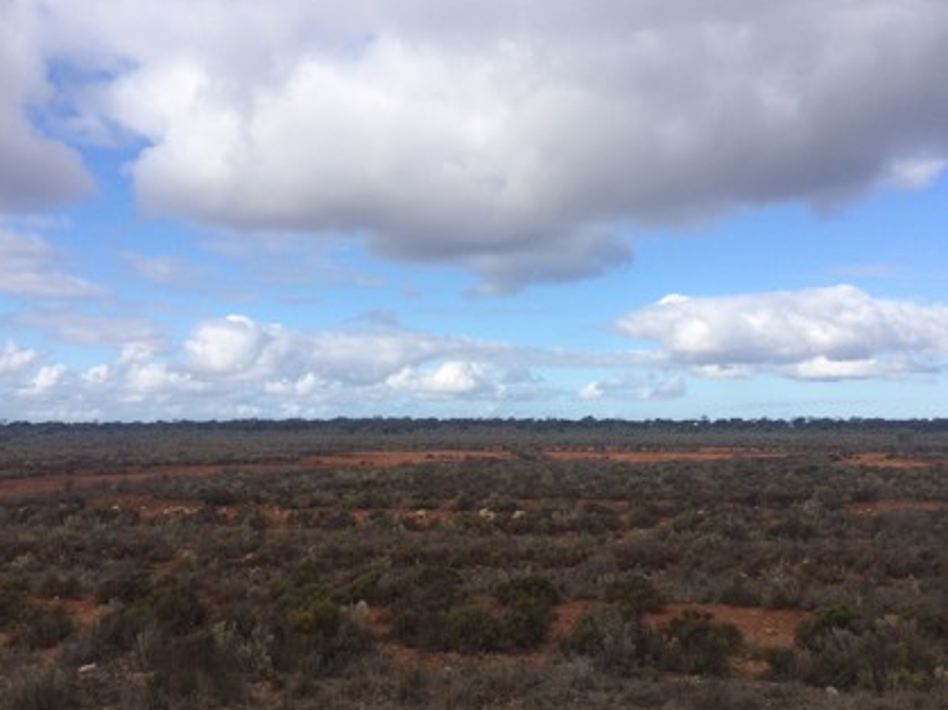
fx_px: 986
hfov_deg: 51.3
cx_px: 453
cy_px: 407
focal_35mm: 36
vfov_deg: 39.5
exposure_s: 1/1953
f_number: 2.2
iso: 32
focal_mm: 4.15
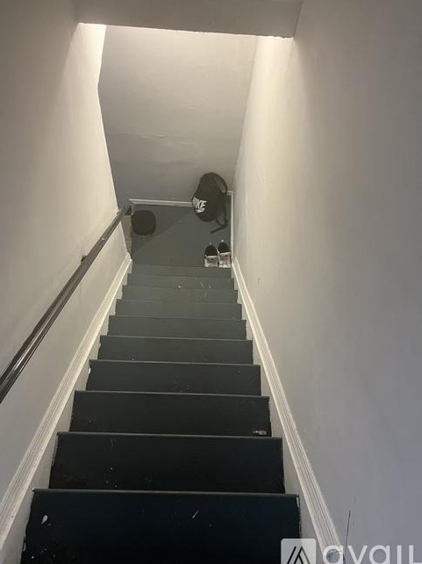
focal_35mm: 27
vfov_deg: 65.3
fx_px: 439
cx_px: 204
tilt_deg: -63.8
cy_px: 281
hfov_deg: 51.3
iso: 400
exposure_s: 1/60
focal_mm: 5.1
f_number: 1.6
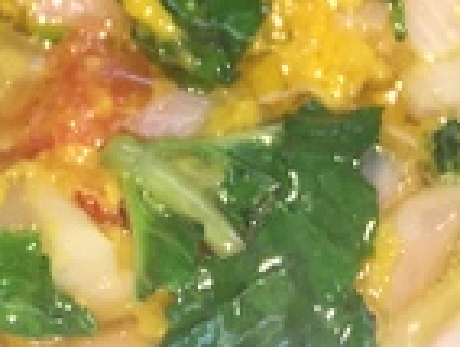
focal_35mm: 163
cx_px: 204
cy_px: -577
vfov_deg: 8.2
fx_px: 2170
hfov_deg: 12.1
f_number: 2.2
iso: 32
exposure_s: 1/49
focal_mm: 4.15
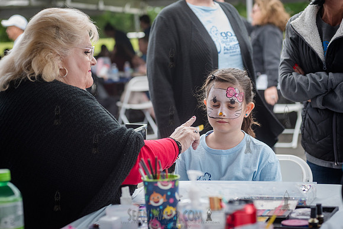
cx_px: 172
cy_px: 114
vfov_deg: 17.1
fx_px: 762
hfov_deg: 25.4
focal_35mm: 80
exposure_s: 1/1000
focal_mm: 80
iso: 1000
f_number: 4
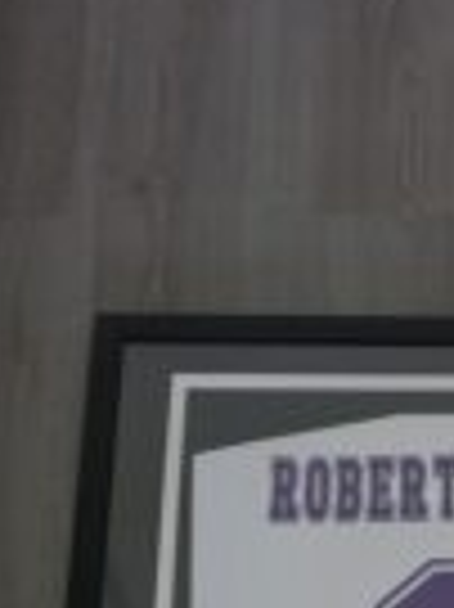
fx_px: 1191
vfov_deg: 23.7
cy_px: 869
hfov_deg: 20.6
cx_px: 494
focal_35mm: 68
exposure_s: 1/50
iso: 1000
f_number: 1.4
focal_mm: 6.5
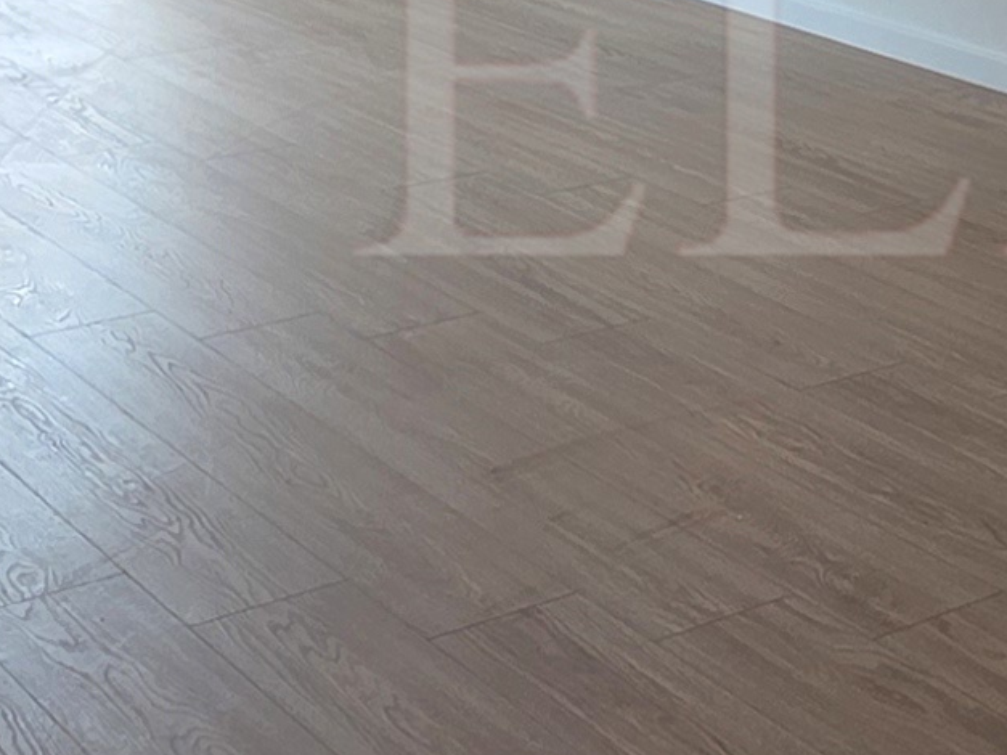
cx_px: 1086
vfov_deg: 16.0
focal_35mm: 83
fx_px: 2414
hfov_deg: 22.3
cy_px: -439
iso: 32
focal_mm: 2.2
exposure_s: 1/100
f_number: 1.9
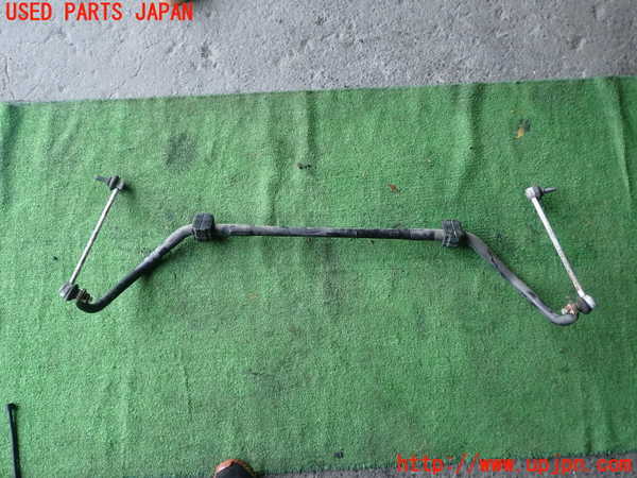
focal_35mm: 28
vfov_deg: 49.7
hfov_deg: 63.4
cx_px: 318
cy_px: 239
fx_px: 515
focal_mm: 5.05
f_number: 2.2
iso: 200
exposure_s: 1/60
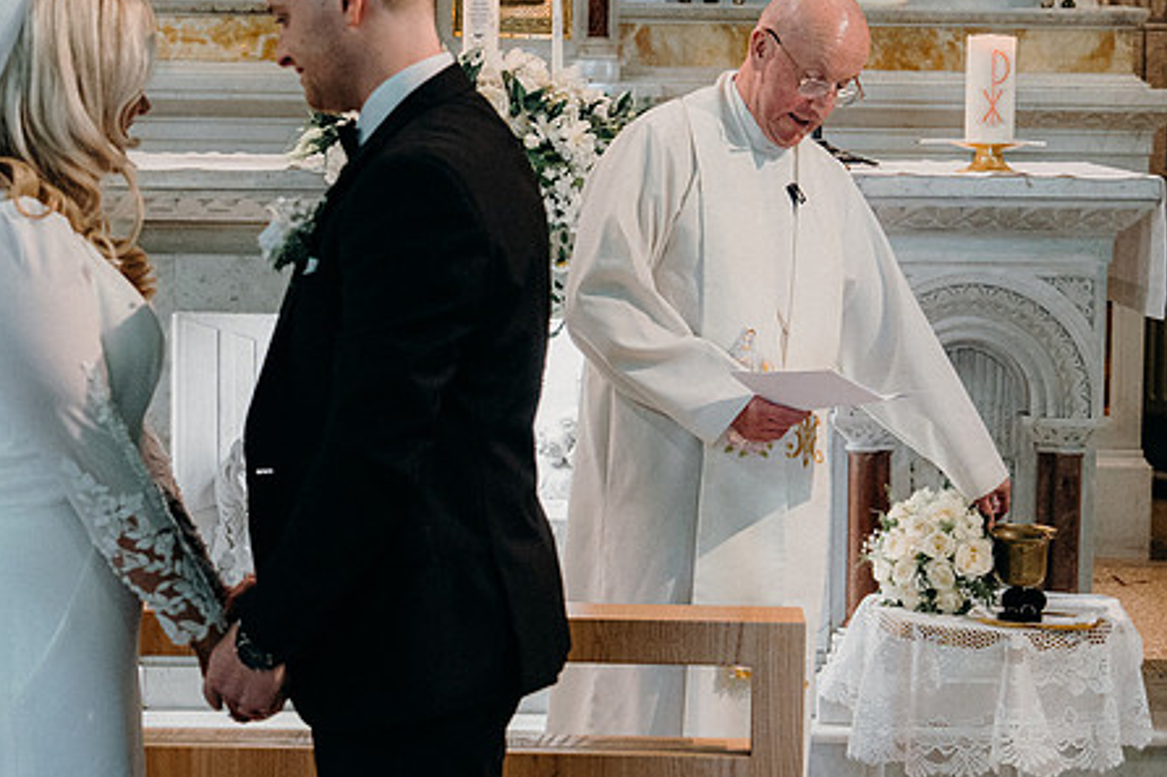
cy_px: 341
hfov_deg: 21.5
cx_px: 536
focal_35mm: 95
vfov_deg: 14.4
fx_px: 3078
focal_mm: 49
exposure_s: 1/160
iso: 3200
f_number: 3.5
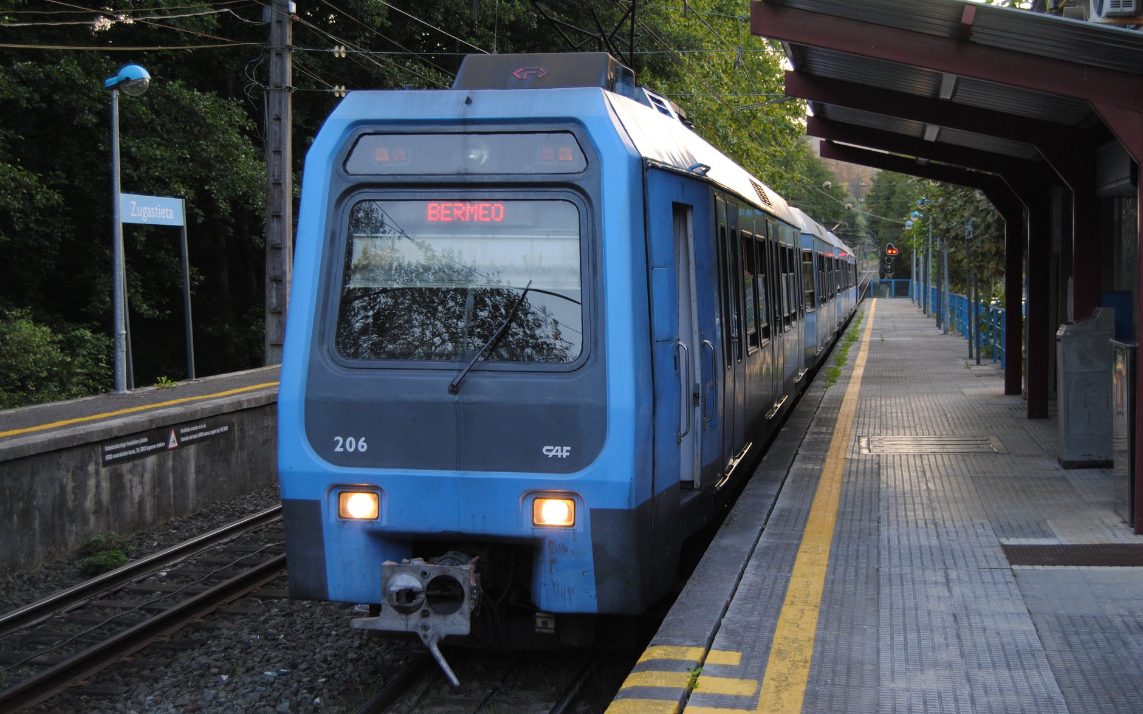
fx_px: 1557
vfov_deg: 25.8
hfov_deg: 40.3
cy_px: 344
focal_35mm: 50
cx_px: 568
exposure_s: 1/80
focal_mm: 32
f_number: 4.5
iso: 200
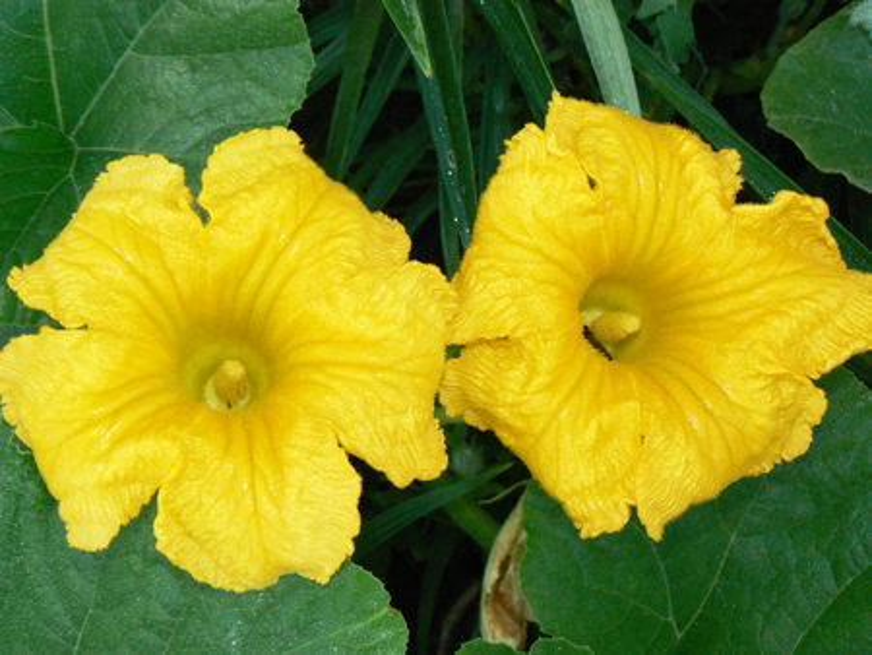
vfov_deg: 23.0
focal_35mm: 64
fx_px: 1613
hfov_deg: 30.3
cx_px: 436
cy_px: 328
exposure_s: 1/250
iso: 400
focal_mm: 10.7
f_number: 5.6
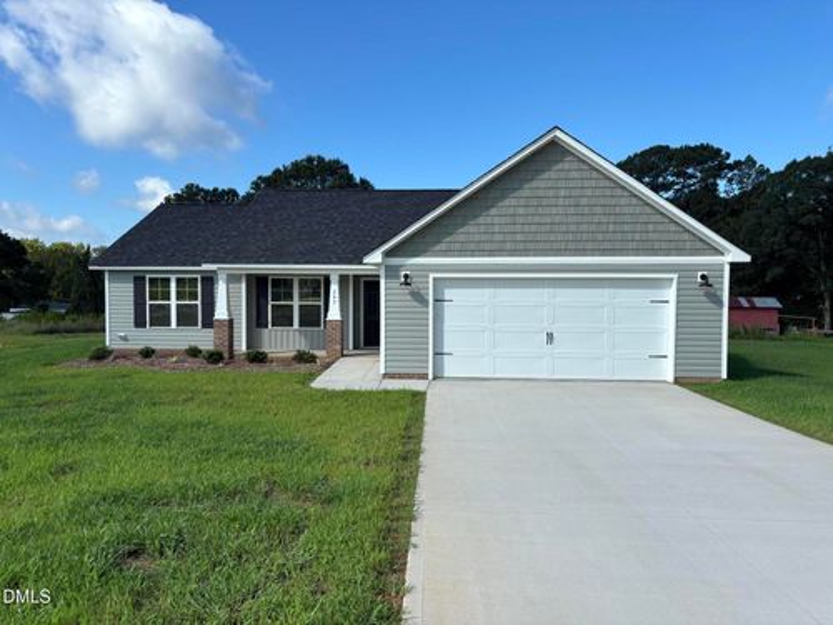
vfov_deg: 53.1
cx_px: 416
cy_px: 312
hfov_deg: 67.3
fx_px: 626
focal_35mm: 26
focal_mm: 5.96
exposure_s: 1/3106
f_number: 1.6
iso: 50
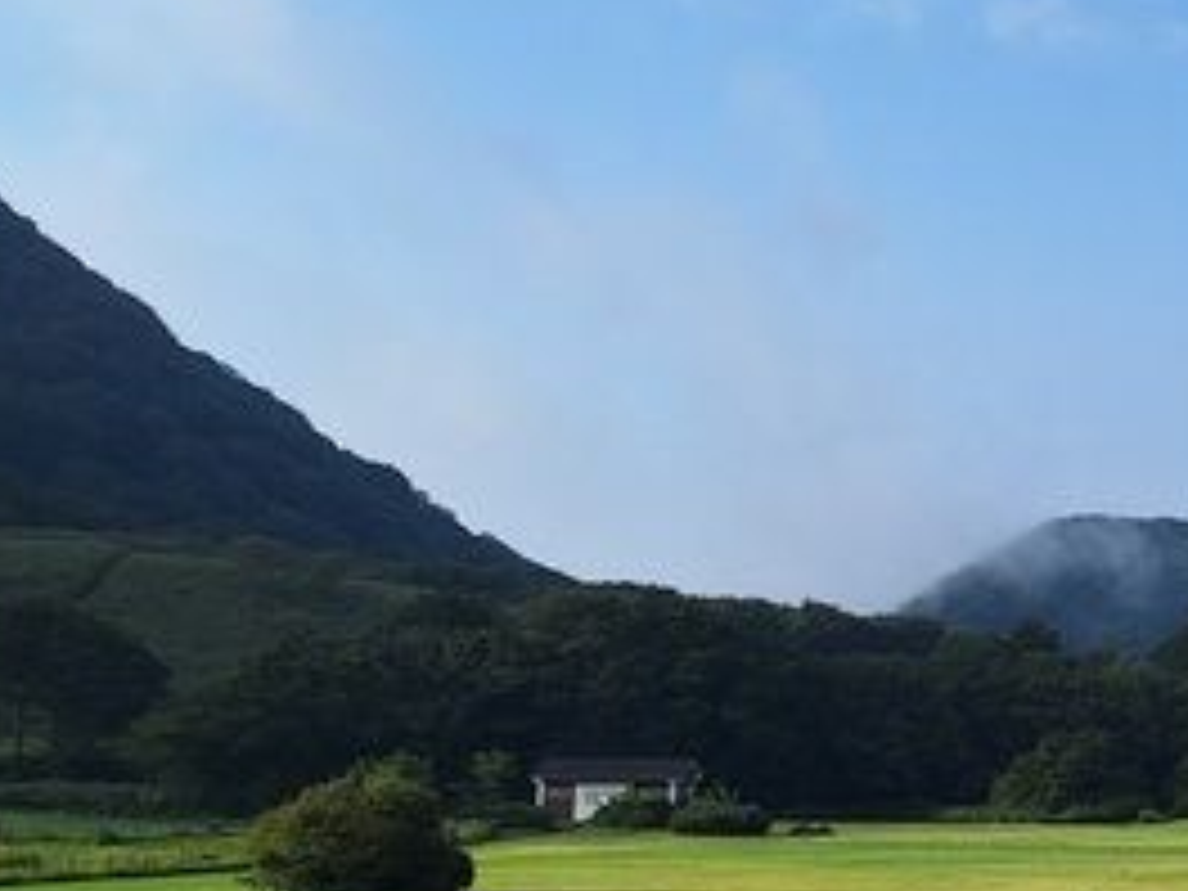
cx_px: 1208
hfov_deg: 25.9
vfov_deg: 20.5
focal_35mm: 71
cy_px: 169
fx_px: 2437
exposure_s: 1/2500
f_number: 1.8
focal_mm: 5.54
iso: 40
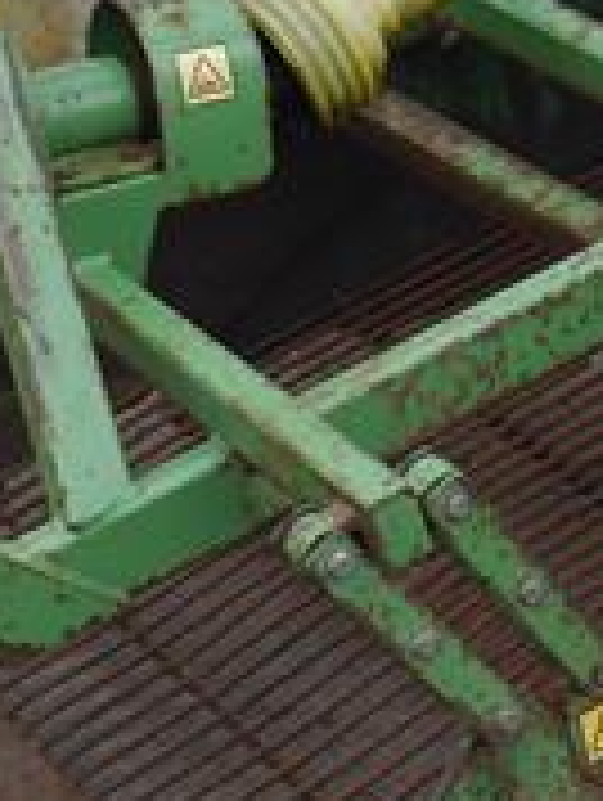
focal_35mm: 158
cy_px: 248
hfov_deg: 9.3
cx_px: 763
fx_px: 3661
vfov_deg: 12.5
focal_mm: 22
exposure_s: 1/200
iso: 160
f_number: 5.6
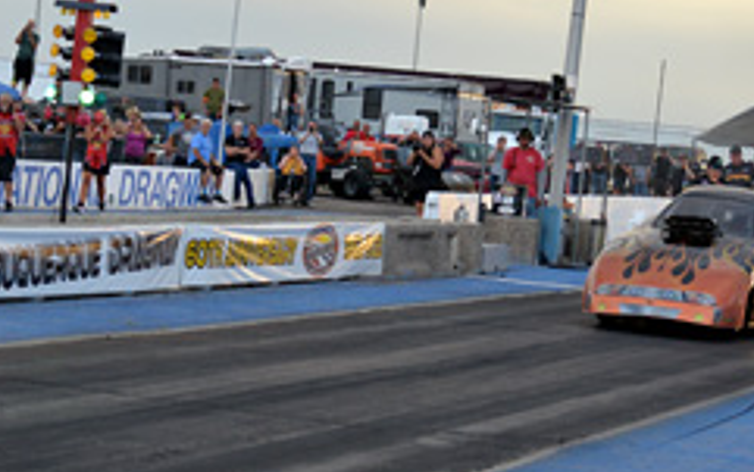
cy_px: 141
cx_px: 263
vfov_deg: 8.9
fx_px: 3043
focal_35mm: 148
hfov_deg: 14.1
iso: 1000
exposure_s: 1/500
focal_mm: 70
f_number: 4.5
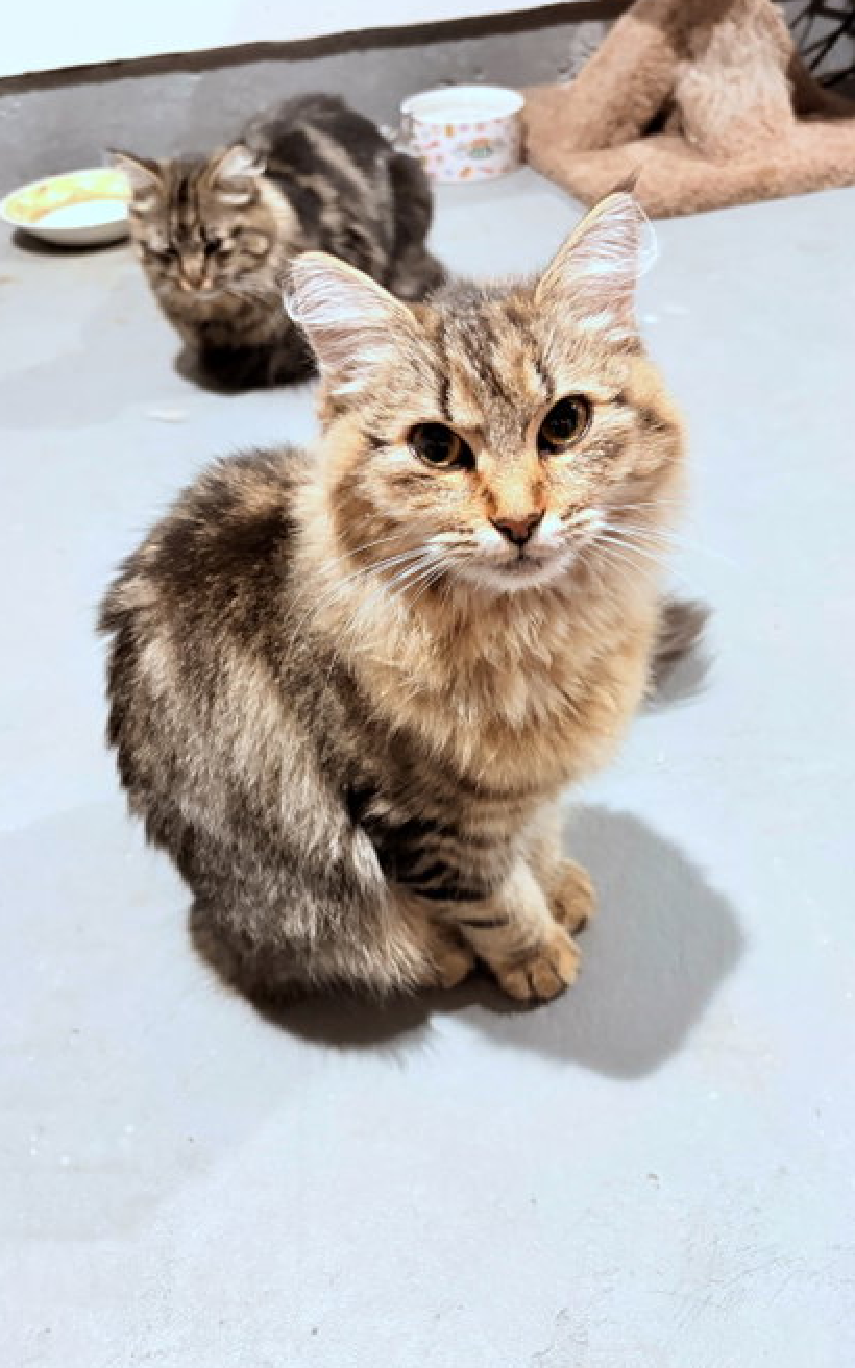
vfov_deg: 66.5
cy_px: 684
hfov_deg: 44.5
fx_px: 1044
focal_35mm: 28
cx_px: 444
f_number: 1.6
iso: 400
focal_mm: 5.96
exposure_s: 1/40
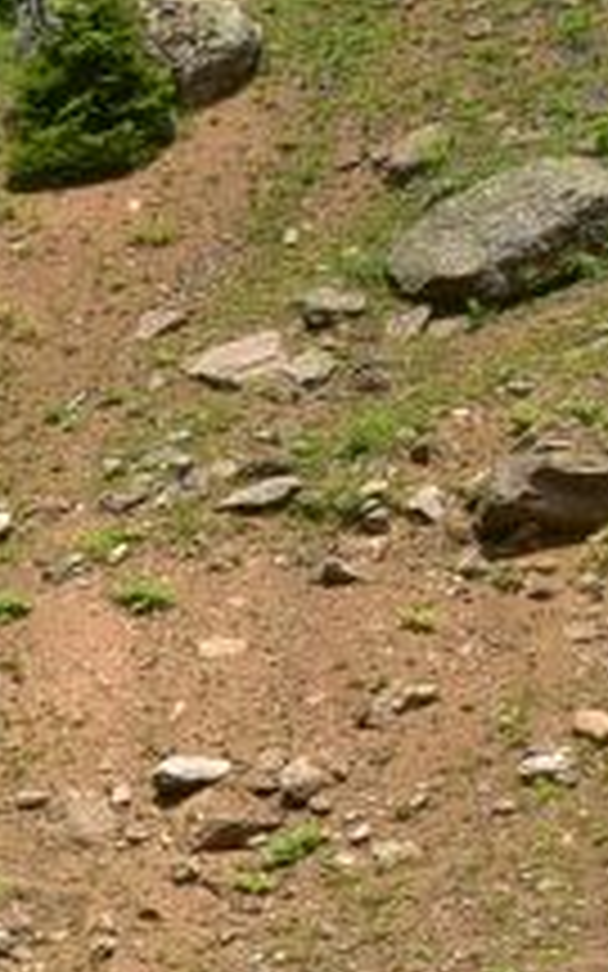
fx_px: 8139
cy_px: 1258
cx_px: -2013
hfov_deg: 4.0
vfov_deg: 6.8
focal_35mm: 307
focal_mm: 50
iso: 320
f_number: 16
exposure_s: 1/125
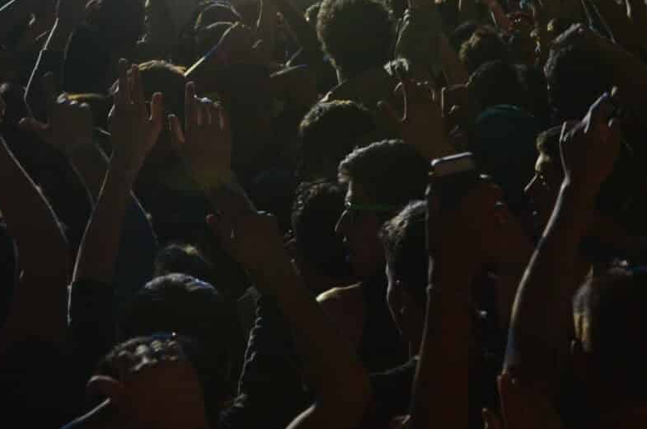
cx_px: 191
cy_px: -252
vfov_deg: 14.3
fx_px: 1578
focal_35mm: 88
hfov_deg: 23.0
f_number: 3.5
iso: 1000
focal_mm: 18
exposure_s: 1/125
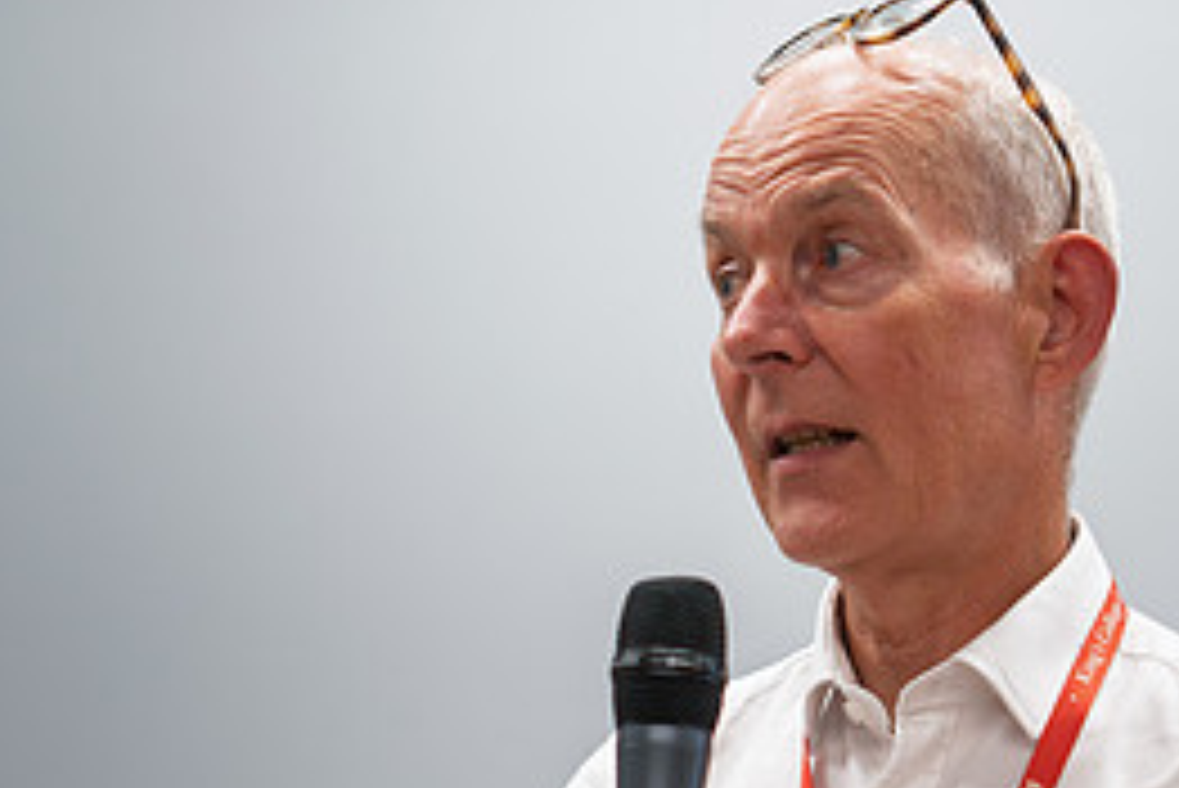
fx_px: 3735
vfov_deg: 12.0
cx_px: 942
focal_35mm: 114
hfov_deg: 17.8
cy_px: 583
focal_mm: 40
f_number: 2
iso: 1600
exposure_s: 1/250
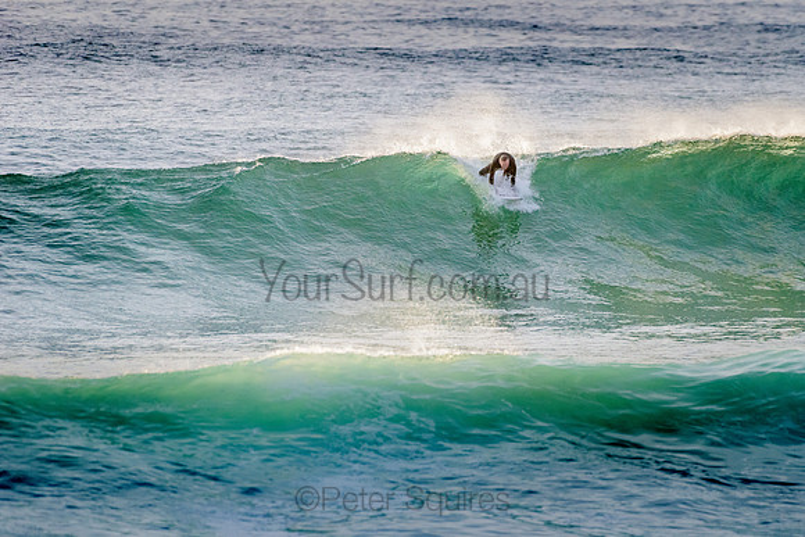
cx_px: 493
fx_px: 13706
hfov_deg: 3.4
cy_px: 209
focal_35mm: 613
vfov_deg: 2.2
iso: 800
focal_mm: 500
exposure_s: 1/2000
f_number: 5.6
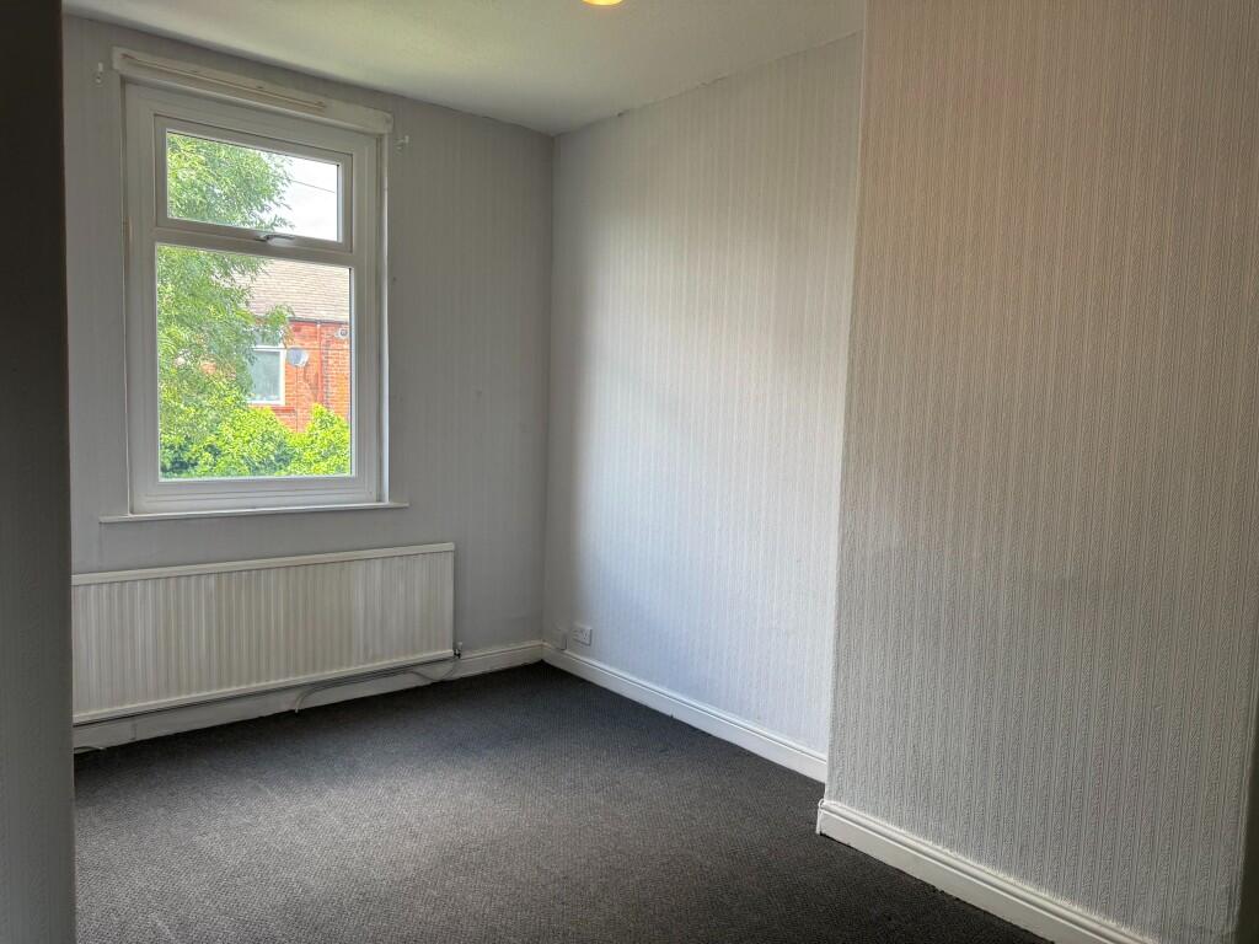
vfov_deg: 56.8
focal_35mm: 24
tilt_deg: -5.2
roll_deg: -2.0
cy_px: 472
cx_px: 630
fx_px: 873
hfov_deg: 71.6
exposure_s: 1/121
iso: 80
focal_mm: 6.76
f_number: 1.78
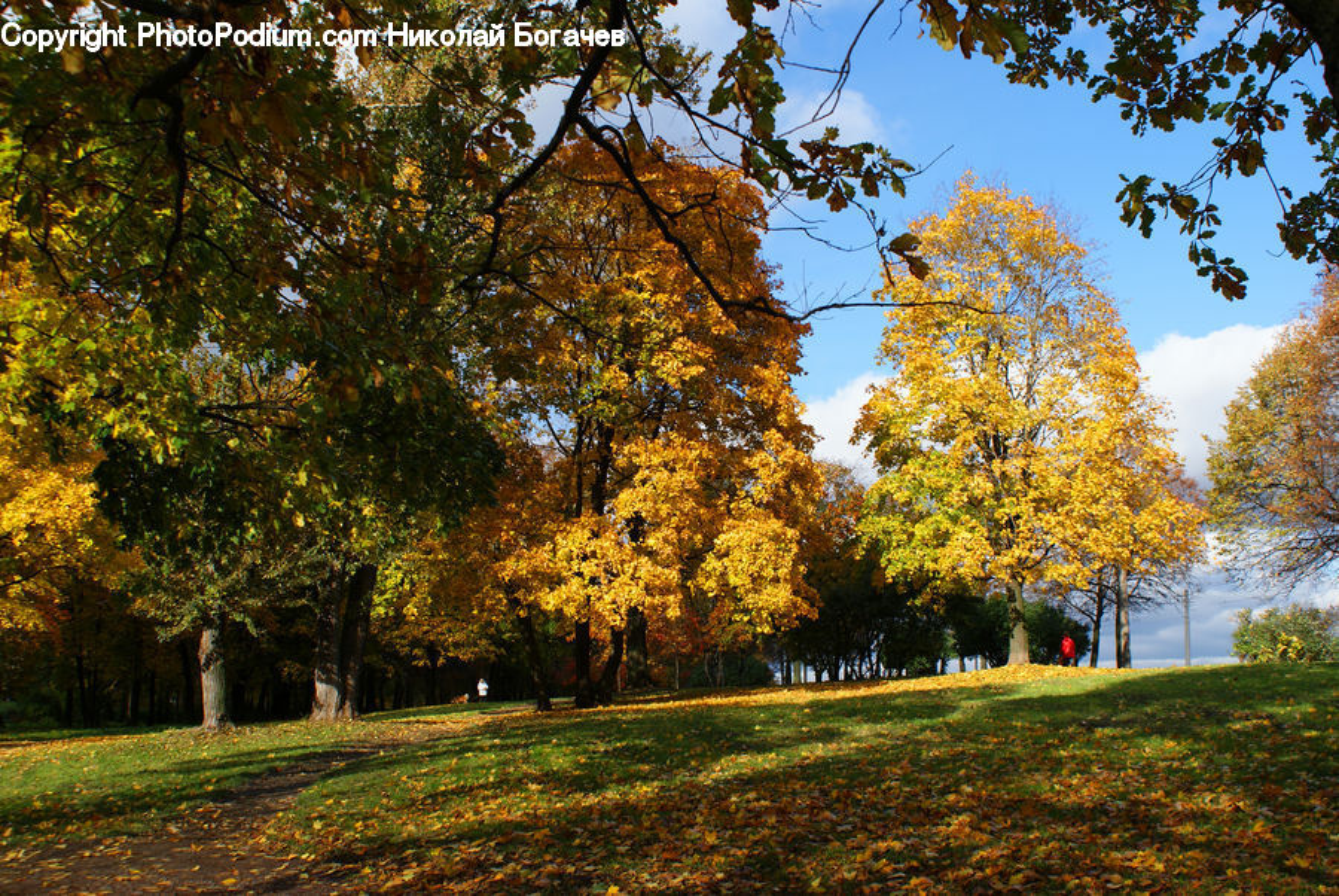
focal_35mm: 39
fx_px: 1452
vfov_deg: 34.3
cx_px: 670
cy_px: 448
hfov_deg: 49.5
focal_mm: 26
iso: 100
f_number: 7.1
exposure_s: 1/60
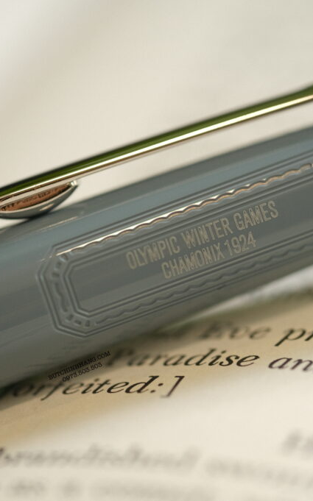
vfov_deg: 11.4
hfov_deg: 7.1
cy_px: 250
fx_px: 2514
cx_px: 218
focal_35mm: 184
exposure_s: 1/120
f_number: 2.8
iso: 320
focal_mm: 80
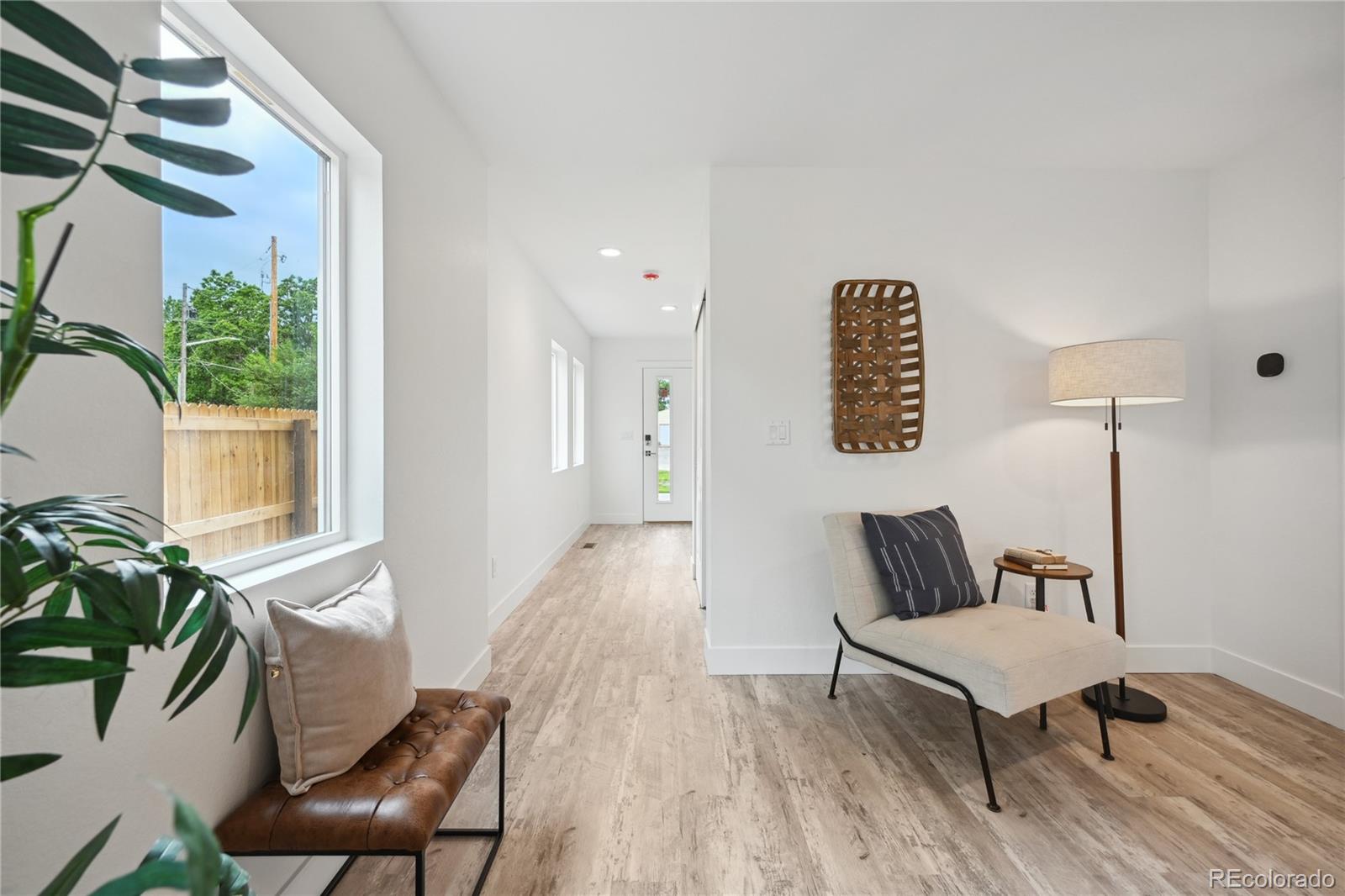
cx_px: 672
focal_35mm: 14
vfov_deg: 81.2
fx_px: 523
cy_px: 448
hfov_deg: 104.3
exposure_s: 1/100
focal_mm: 14
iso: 400
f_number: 6.3
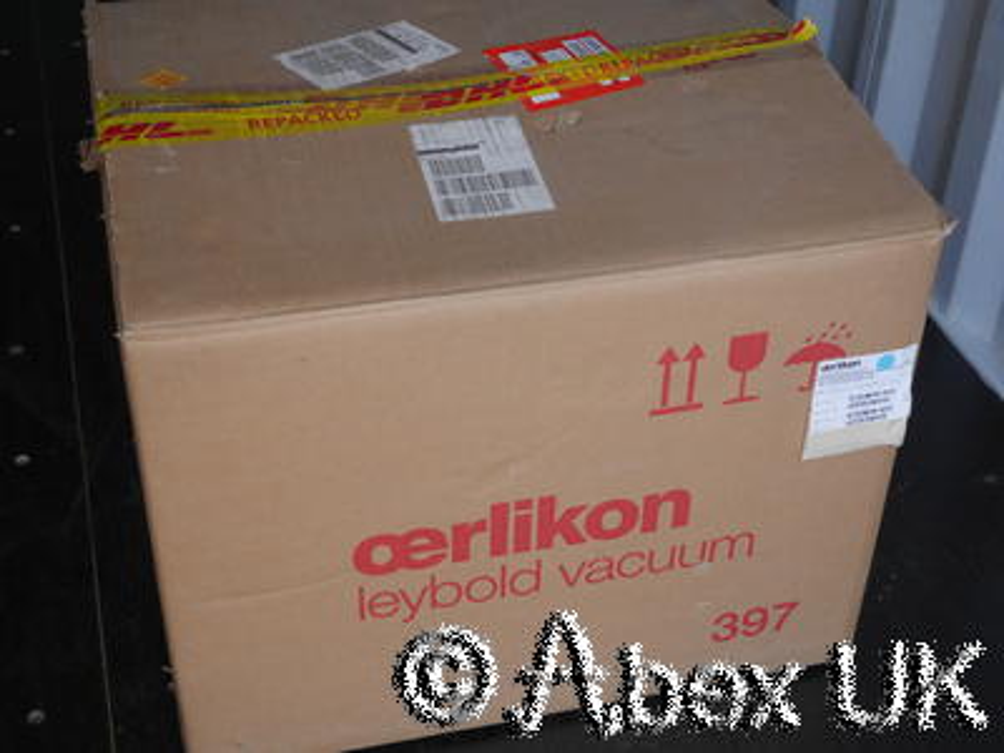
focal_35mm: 54
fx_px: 1566
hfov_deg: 35.5
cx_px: 502
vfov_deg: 27.0
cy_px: 376
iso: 3200
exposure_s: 1/320
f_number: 9
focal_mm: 27
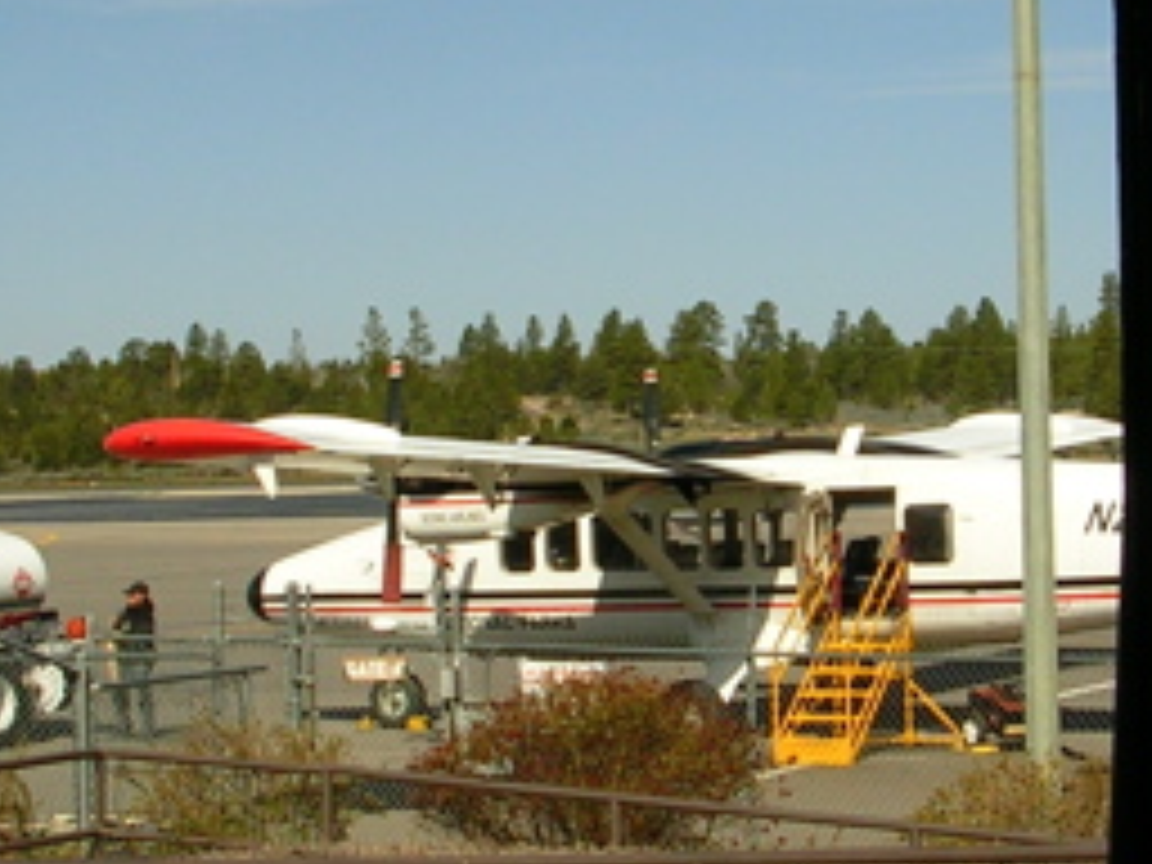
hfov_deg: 20.6
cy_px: 418
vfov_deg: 15.6
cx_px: 788
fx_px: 3162
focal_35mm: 95
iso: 50
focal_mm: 5.8
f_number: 5.6
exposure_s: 1/440
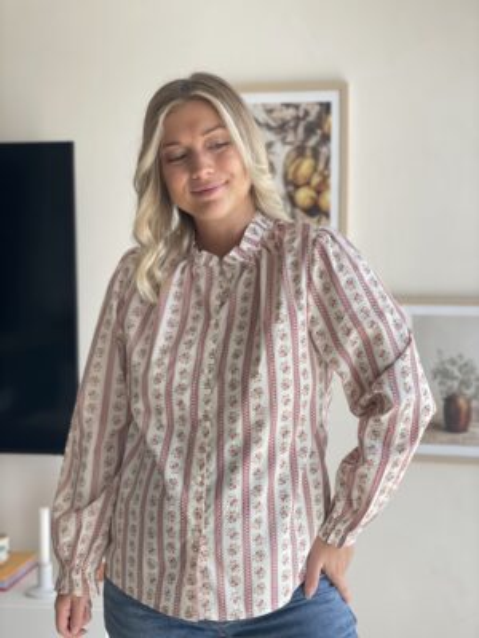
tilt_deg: -2.2
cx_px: 240
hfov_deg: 28.0
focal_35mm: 52
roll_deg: +0.5
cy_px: 319
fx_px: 959
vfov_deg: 36.8
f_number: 2
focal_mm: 6
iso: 25
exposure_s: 1/138
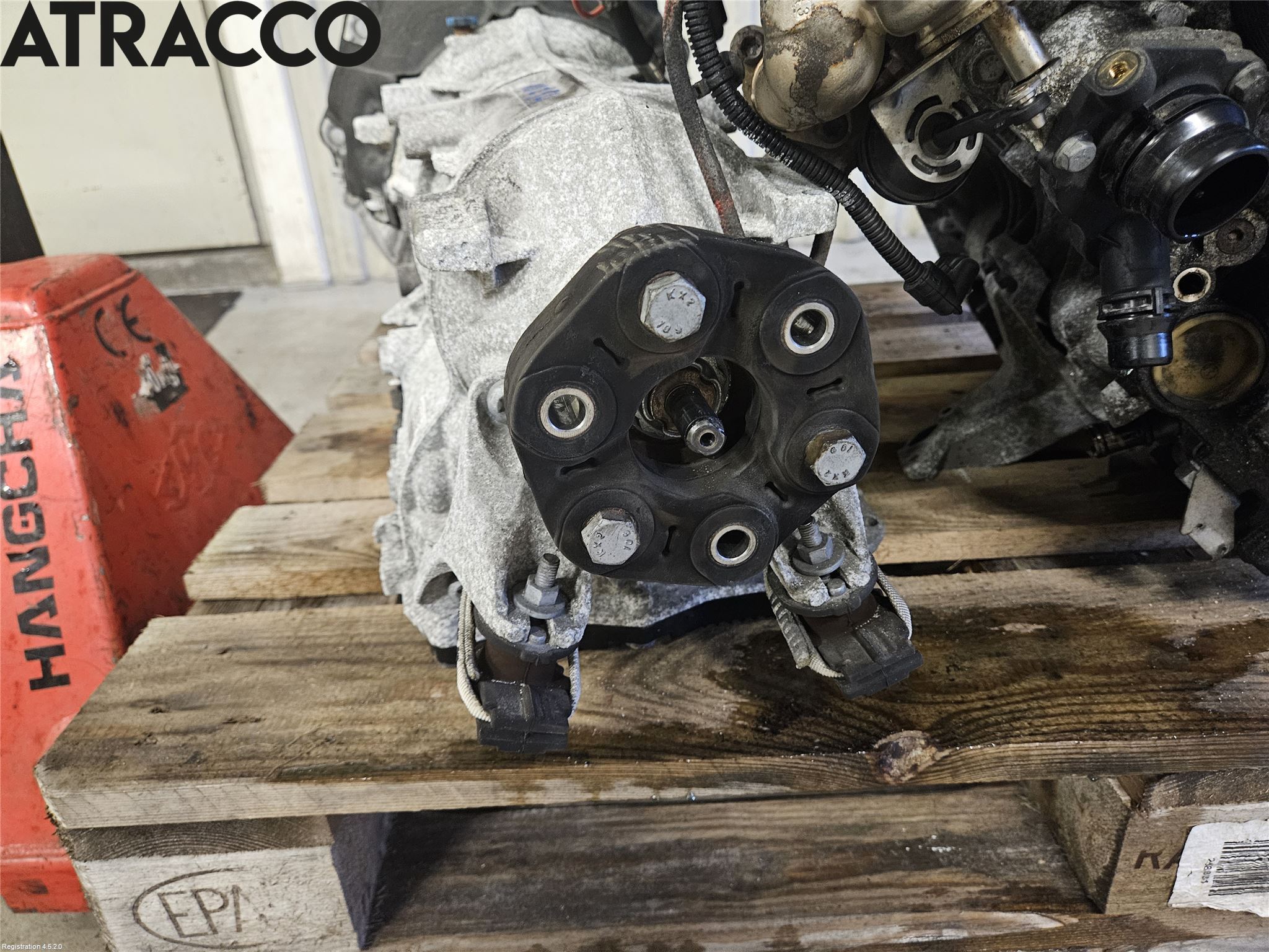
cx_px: 634
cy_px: 476
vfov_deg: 58.9
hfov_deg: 73.9
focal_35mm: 23
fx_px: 843
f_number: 1.8
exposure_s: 1/33
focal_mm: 5.4
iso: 640
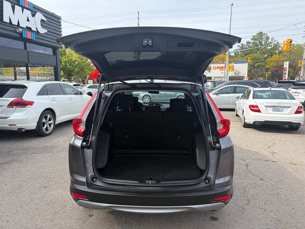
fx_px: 229
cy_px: 114
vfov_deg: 53.1
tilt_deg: -7.7
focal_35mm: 26
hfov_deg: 67.3
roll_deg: +1.1
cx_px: 152
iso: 50
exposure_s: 1/1364
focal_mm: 5.96
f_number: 1.6
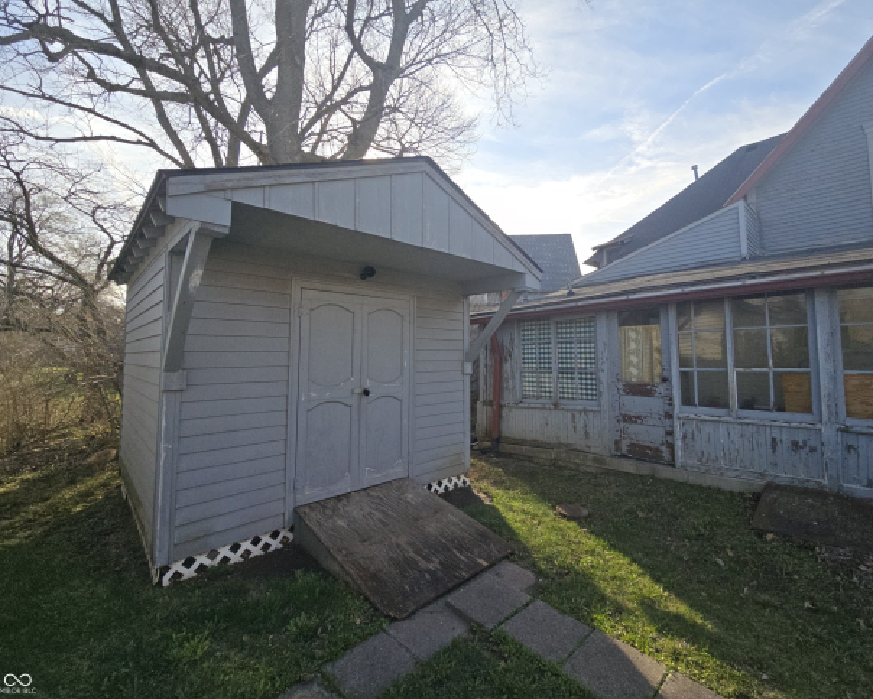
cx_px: 472
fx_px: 362
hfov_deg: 100.4
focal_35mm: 14
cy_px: 341
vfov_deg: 88.0
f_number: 2.2
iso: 50
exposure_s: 1/1044
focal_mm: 2.2
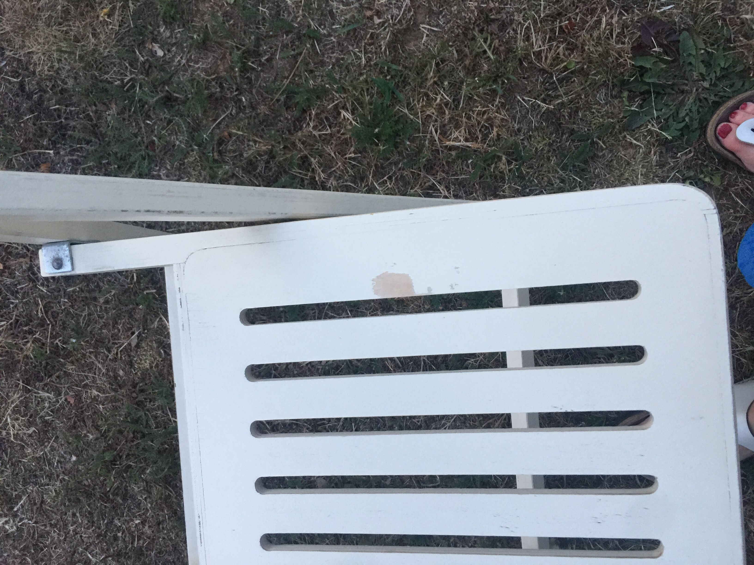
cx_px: 377
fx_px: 632
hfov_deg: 61.7
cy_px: 282
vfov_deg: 48.2
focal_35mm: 29
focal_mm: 4.15
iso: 100
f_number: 2.2
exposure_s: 1/17
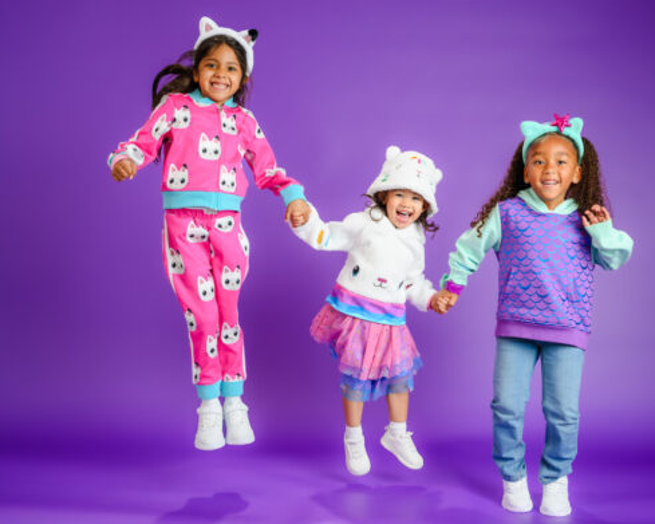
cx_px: 357
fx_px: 892
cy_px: 255
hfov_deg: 40.3
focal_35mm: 46
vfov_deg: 32.7
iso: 250
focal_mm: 39
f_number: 8
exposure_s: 1/200
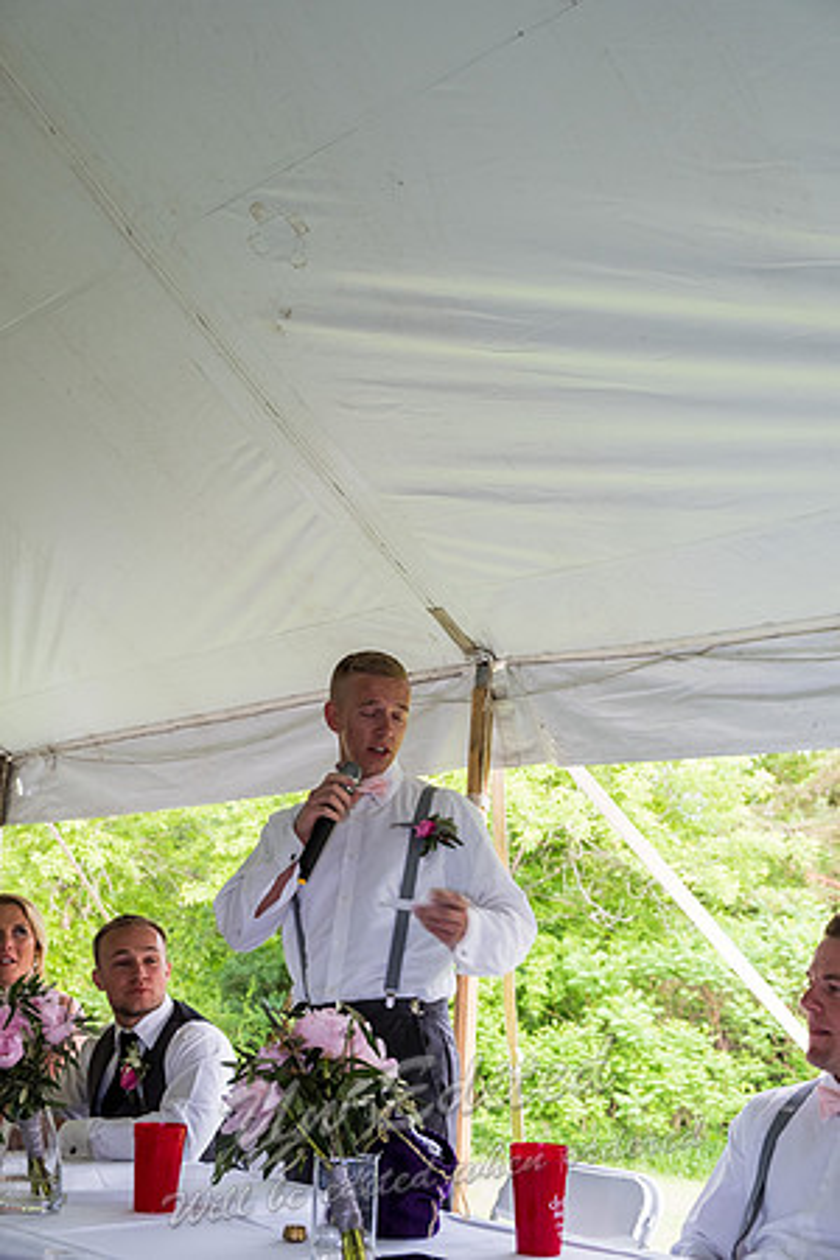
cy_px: 630
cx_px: 420
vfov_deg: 48.5
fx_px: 1400
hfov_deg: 33.4
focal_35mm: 40
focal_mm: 26.5
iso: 640
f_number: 4
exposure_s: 1/60
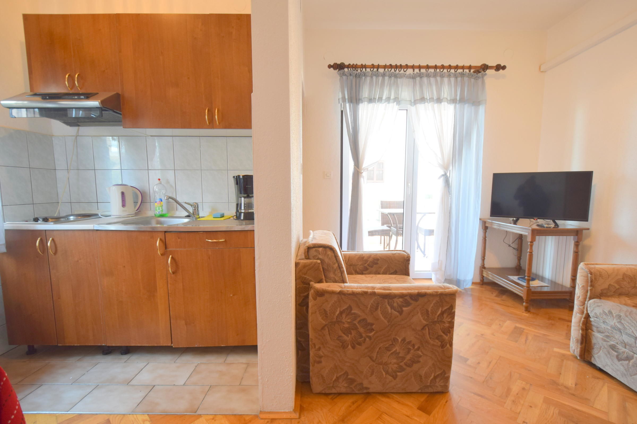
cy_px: 212
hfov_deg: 100.4
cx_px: 318
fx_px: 265
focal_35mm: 15
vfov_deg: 77.3
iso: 450
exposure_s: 1/60
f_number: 4
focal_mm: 10
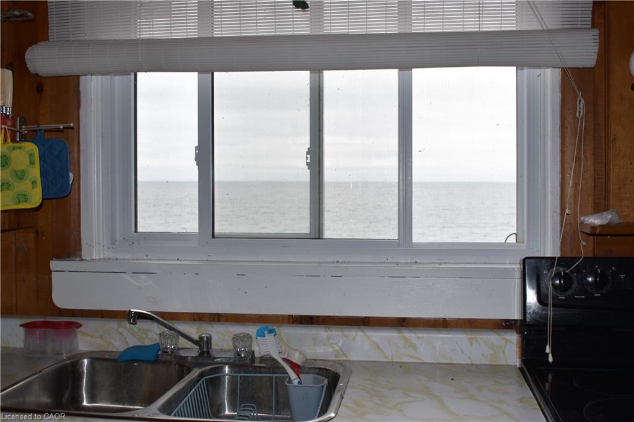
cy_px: 211
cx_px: 317
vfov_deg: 35.5
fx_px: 660
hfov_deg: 51.3
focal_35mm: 38
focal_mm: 25
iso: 100
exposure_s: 1/200
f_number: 5.6
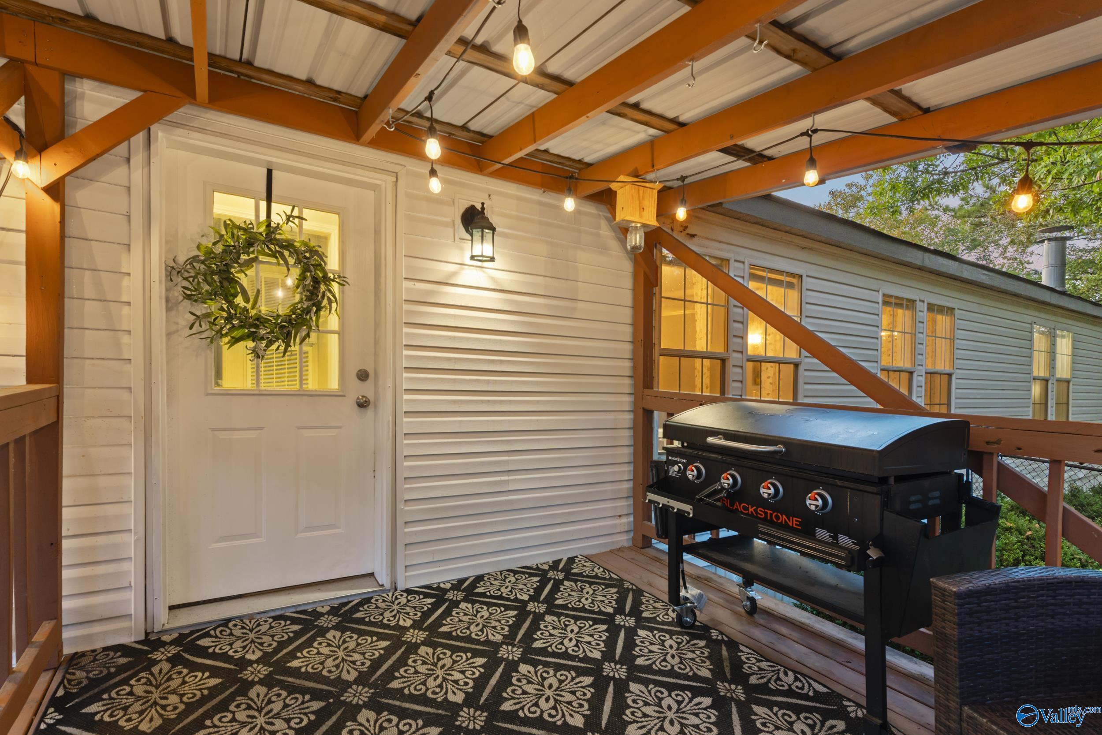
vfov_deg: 72.1
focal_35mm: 16
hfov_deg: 95.0
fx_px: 505
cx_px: 551
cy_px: 368
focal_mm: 11
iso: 320
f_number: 5.6
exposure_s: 1/2
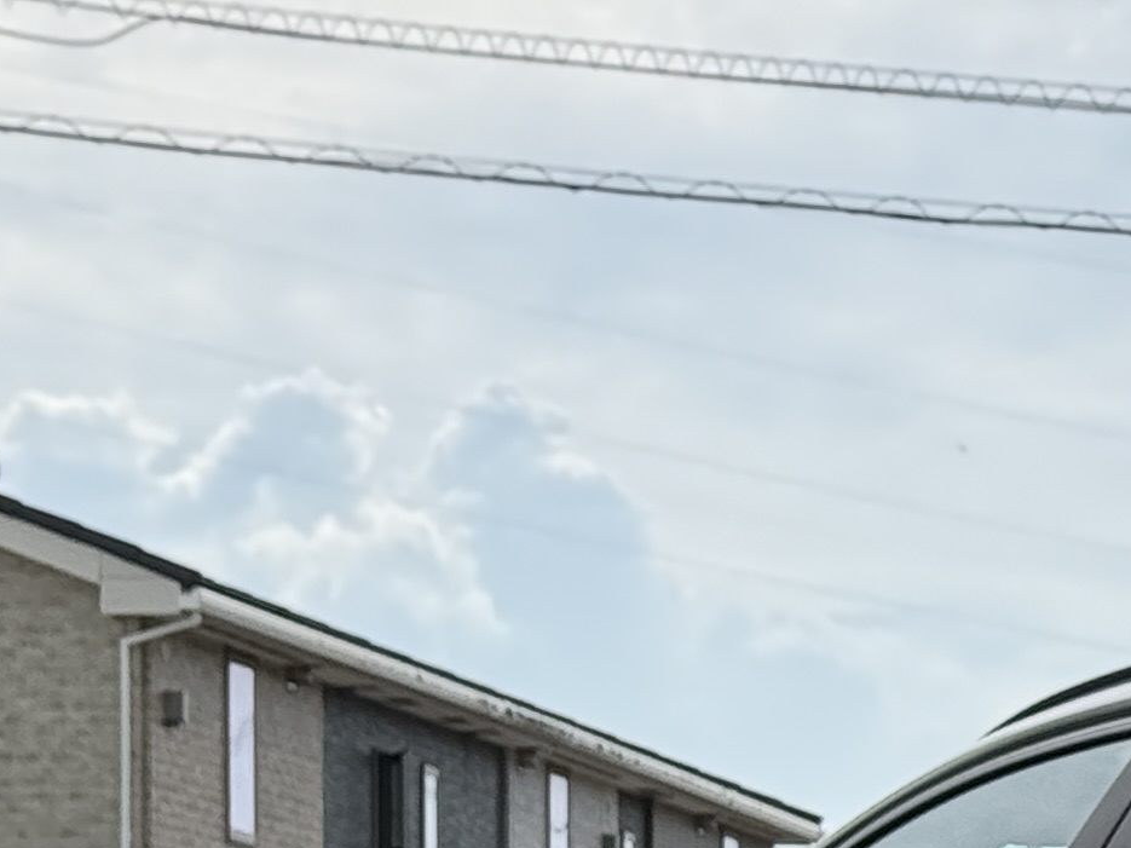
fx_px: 6762
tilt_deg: +2.6
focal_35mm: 207
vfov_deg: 7.1
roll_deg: +0.7
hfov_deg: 9.2
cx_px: 1830
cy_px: 1074
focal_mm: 6.76
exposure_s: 1/3704
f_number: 1.78
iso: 100
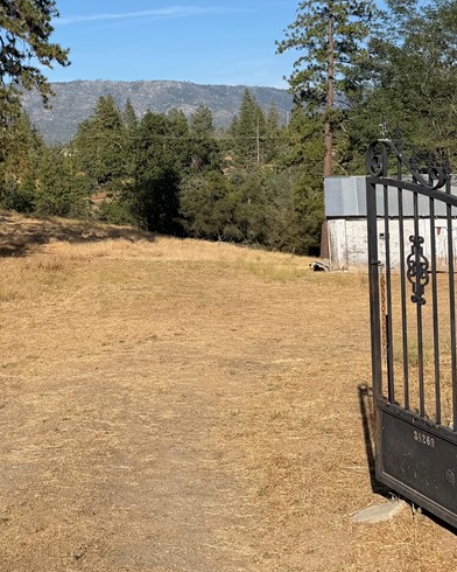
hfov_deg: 28.9
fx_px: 828
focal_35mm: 49
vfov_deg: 37.2
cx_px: 1
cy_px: 153
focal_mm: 6.76
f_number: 1.78
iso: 80
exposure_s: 1/4673
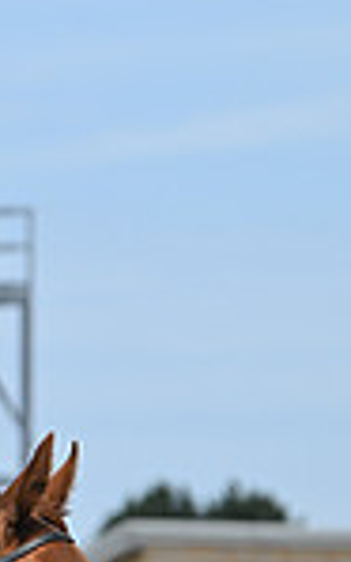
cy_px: 673
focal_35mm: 534
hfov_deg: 2.4
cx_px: -570
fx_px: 8181
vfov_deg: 3.9
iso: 400
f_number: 5.6
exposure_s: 1/3200
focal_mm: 135
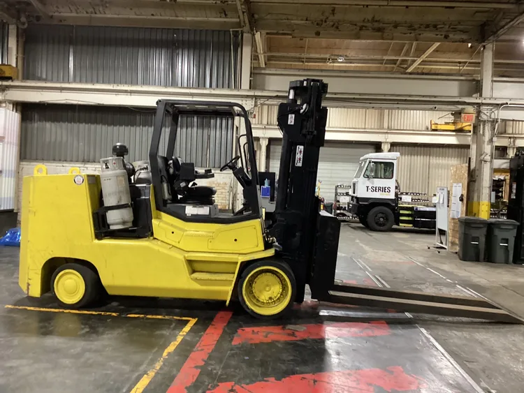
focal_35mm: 31
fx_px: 469
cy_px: 196
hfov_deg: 58.3
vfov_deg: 45.5
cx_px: 262
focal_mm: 3.3
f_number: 2.4
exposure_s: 1/40
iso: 400
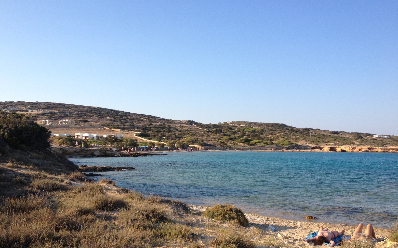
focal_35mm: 38
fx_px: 412
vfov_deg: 33.6
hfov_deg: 51.5
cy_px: 134
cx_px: 196
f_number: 2.4
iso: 50
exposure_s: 1/1004
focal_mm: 4.28
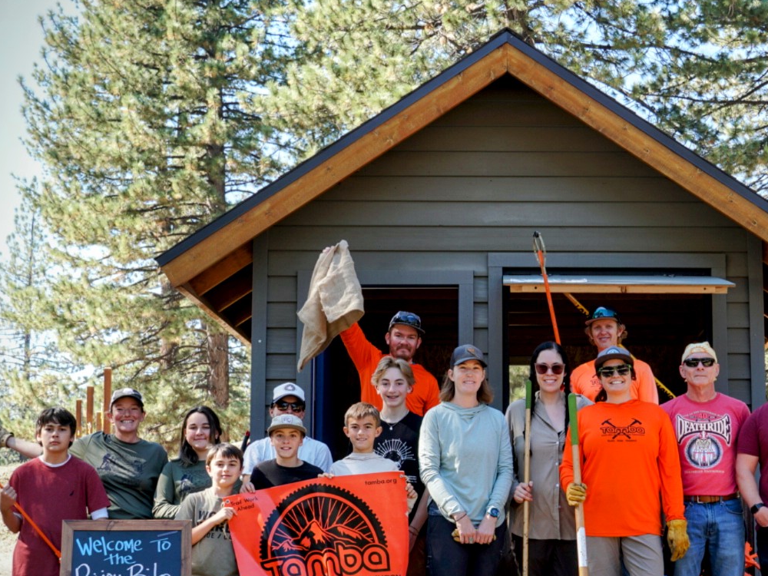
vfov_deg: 20.9
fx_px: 1553
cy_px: 394
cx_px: 554
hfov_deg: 27.5
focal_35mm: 70
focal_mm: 30
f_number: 5.6
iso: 100
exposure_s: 1/80
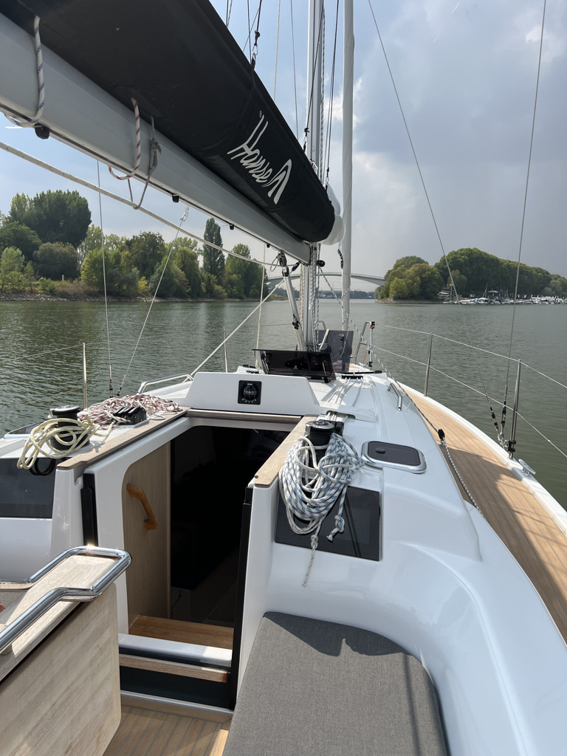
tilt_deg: -8.9
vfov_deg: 67.3
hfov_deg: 53.1
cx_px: 284
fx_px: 568
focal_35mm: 26
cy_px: 378
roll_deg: -0.7
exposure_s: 1/5587
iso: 50
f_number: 1.5
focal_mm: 5.7
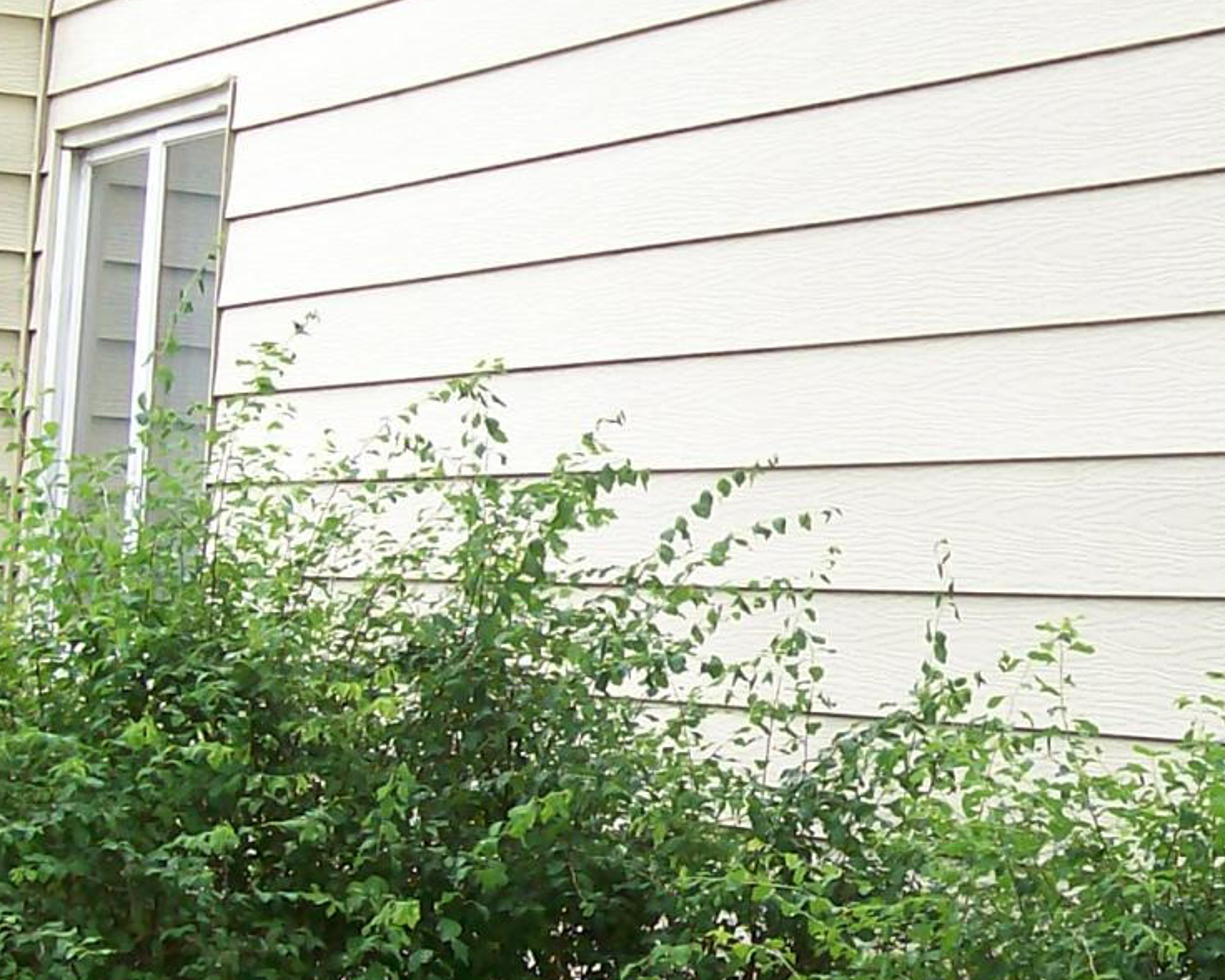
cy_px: 577
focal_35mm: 110
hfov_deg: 17.3
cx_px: 1020
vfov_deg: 14.0
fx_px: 3989
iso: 80
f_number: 2.7
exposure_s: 1/156
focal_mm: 6
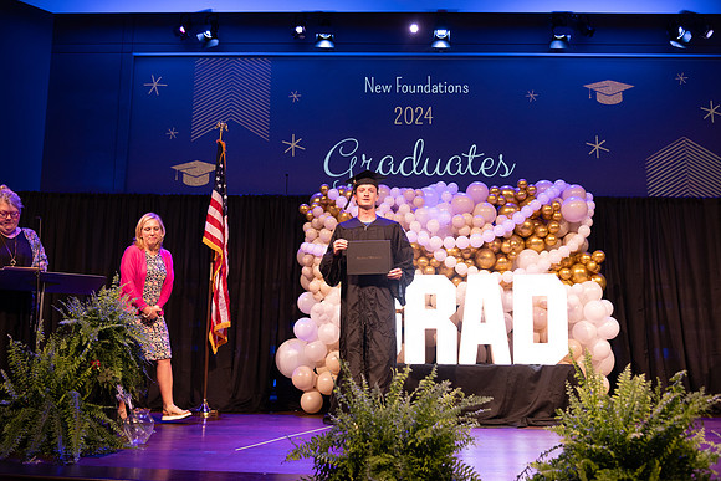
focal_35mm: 34
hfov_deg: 55.8
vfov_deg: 38.9
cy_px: 240
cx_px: 360
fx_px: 681
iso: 1600
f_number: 4
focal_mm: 34
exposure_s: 1/200
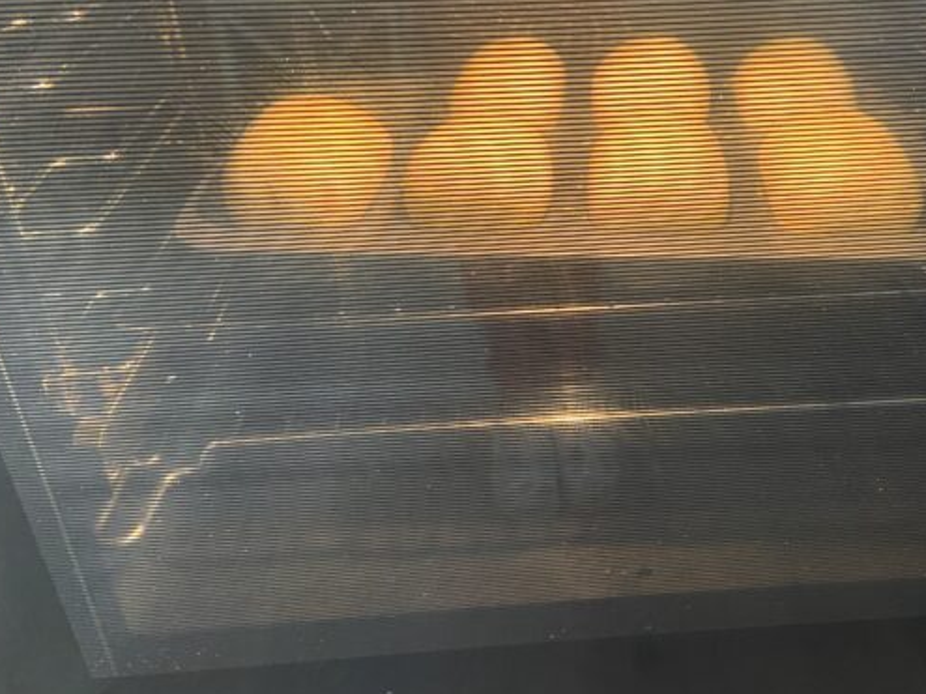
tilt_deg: -31.6
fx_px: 936
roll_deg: +1.3
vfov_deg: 40.5
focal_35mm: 35
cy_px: 286
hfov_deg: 52.2
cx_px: 570
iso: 500
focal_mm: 4.25
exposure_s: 1/33
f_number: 1.8
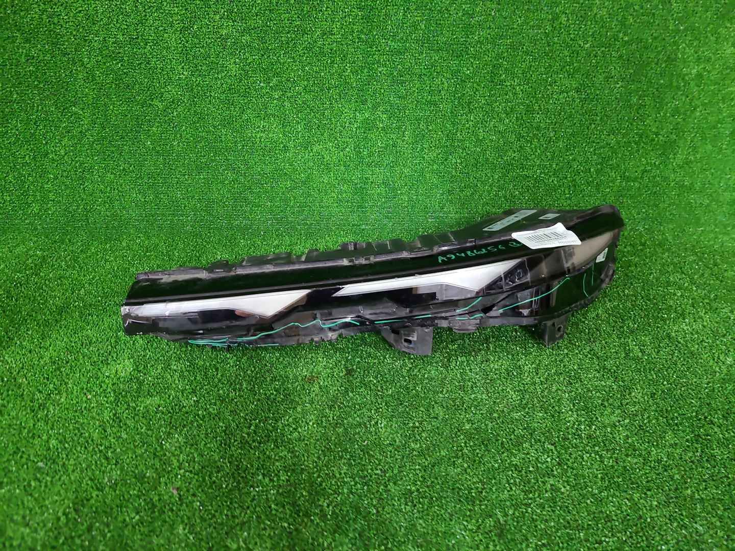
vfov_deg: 53.1
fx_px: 552
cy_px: 276
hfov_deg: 67.3
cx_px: 368
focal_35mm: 26
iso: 332
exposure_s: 1/24
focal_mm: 5.4
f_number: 1.8
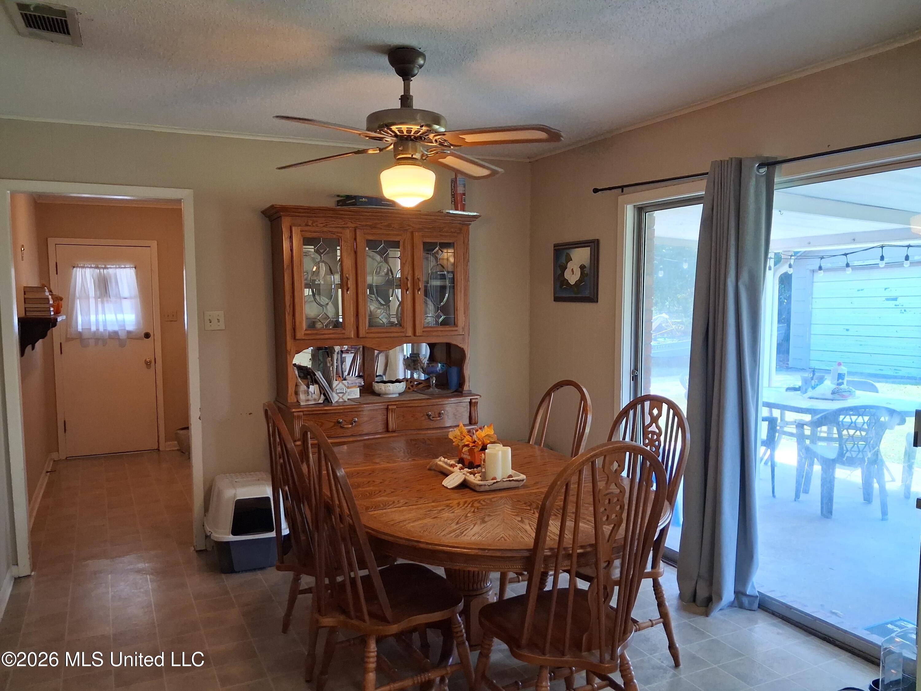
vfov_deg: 51.4
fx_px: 718
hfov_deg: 65.3
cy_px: 346
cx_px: 460
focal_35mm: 27
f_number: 1.8
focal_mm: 4
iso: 400
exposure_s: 1/120
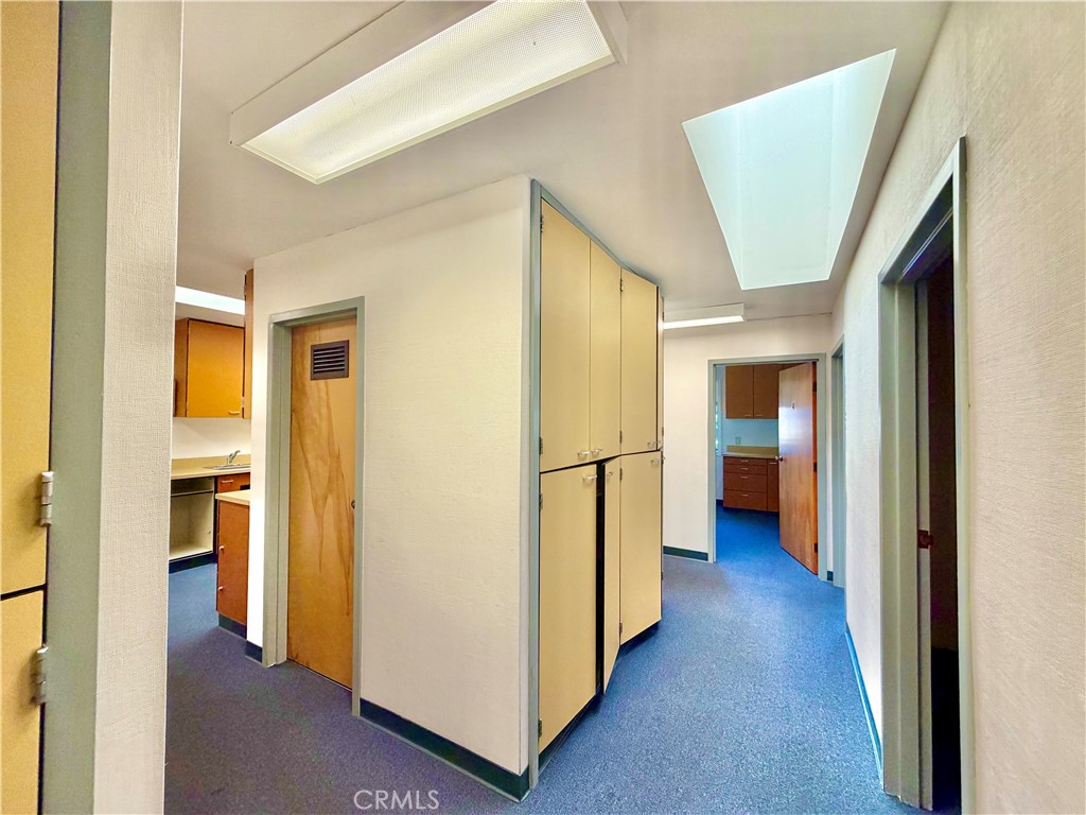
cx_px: 543
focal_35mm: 14
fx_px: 439
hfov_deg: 102.1
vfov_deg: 85.7
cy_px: 408
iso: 250
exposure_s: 1/121
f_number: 2.2
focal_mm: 2.22
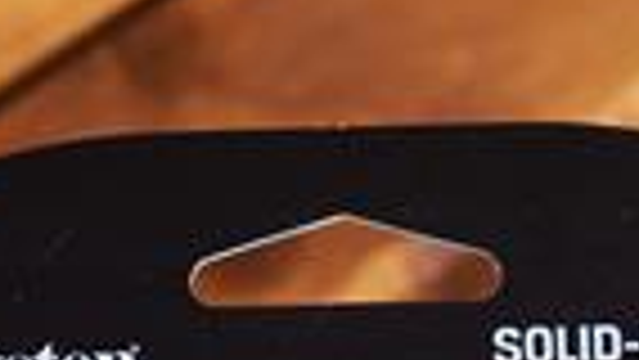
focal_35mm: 206
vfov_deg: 5.5
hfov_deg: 10.5
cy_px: 1143
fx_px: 3492
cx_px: 369
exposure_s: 1/200
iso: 500
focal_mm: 35
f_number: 5.6
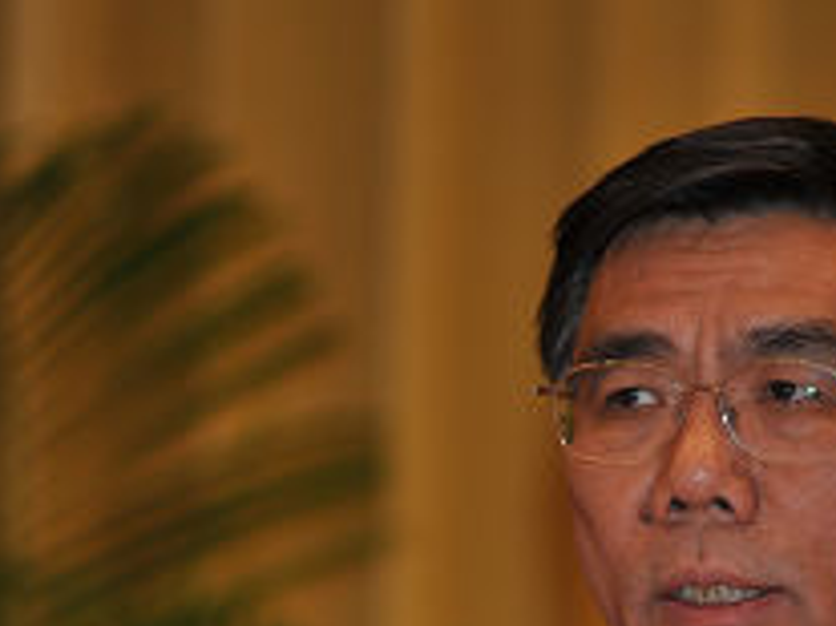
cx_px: 614
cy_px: 664
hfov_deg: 3.2
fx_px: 15158
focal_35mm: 628
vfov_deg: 2.4
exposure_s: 1/60
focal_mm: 270
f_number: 5.6
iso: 500
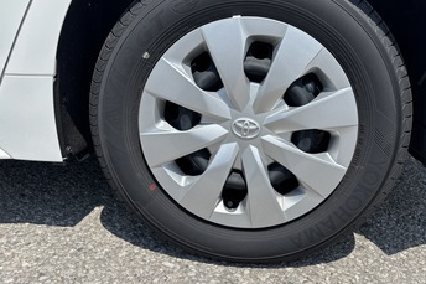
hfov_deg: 57.2
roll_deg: -2.9
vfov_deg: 39.7
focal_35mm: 33
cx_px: 230
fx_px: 390
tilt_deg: -14.9
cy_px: 107
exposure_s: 1/3311
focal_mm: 5.96
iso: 50
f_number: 1.6
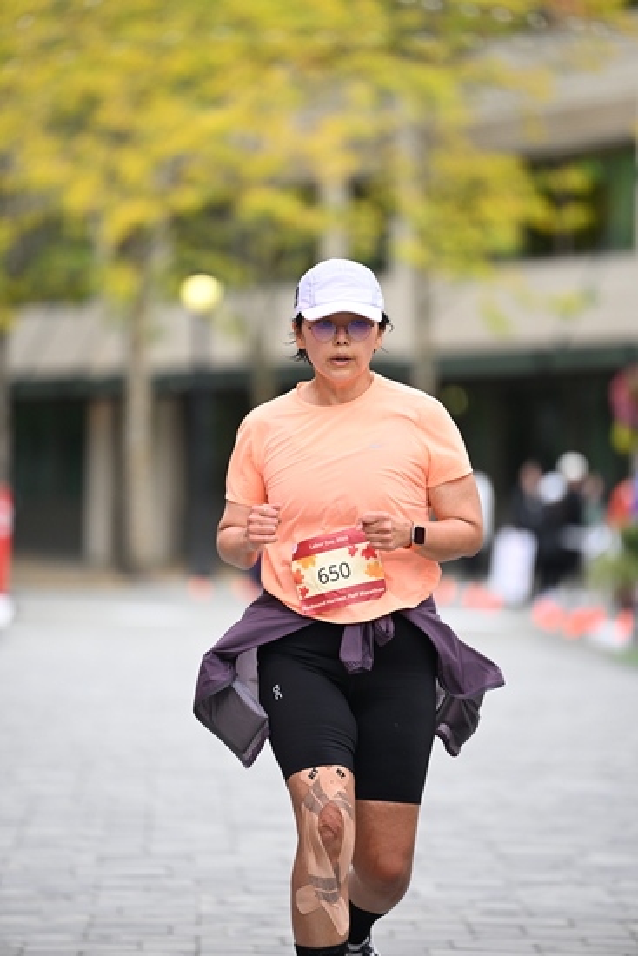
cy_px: 478
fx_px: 5313
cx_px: 319
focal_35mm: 200
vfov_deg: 10.3
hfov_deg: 6.9
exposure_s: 1/1600
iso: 640
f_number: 2.8
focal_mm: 200
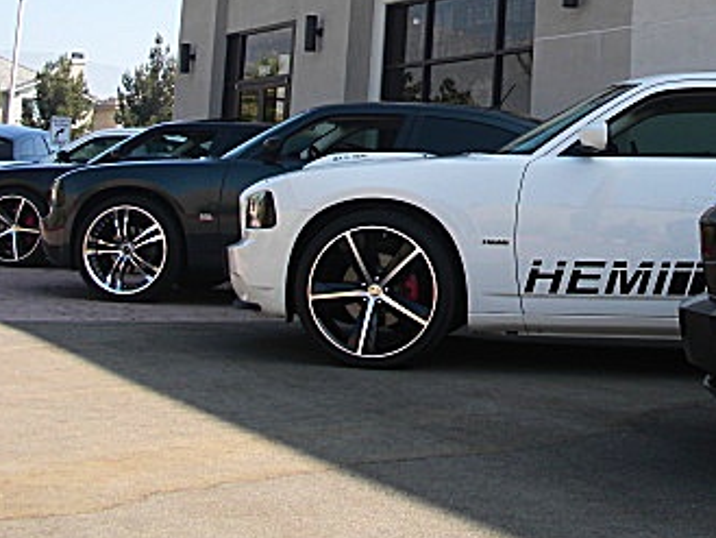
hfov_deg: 27.1
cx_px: 605
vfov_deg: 20.5
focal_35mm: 70
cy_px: 22
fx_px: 1448
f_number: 2.8
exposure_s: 1/500
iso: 50
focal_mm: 6.3
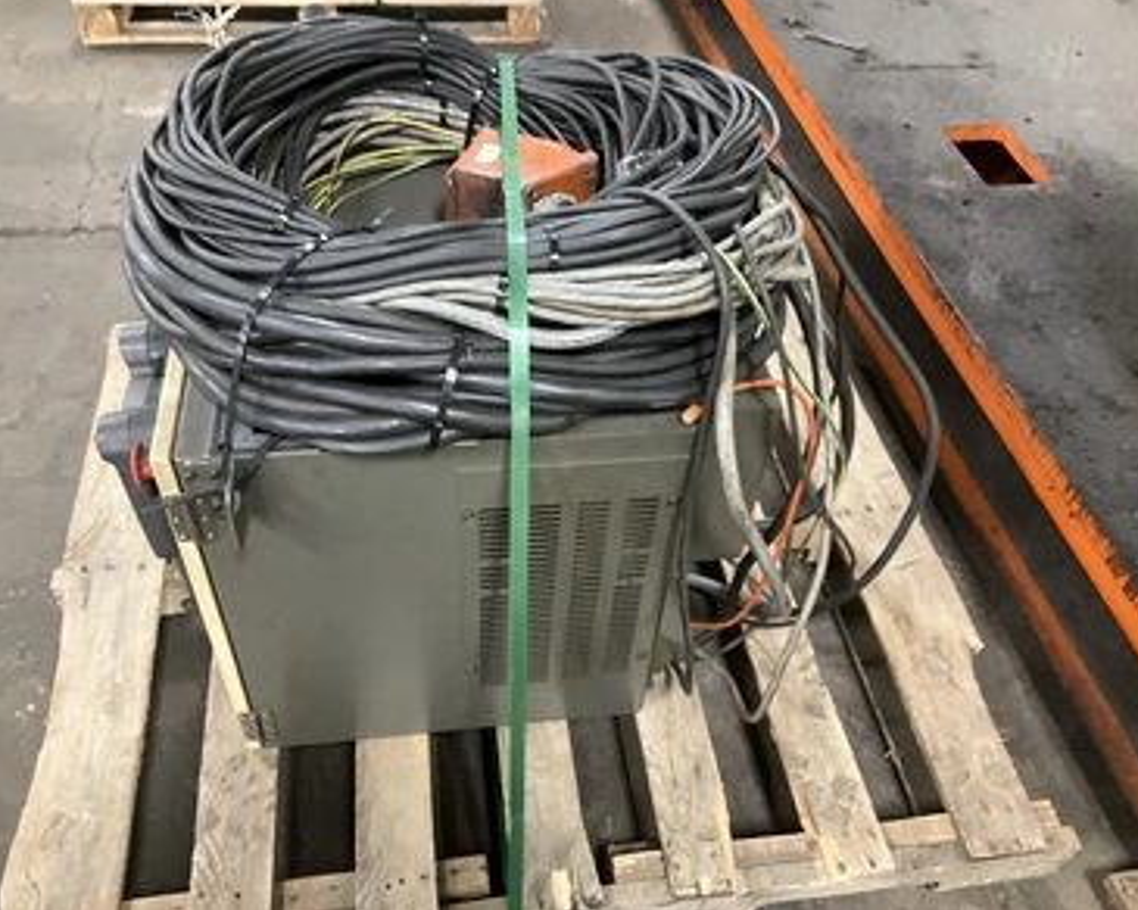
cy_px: 449
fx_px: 1044
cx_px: 564
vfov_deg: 47.1
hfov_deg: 57.2
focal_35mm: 31
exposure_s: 1/30
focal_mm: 3
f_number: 1.8
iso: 320
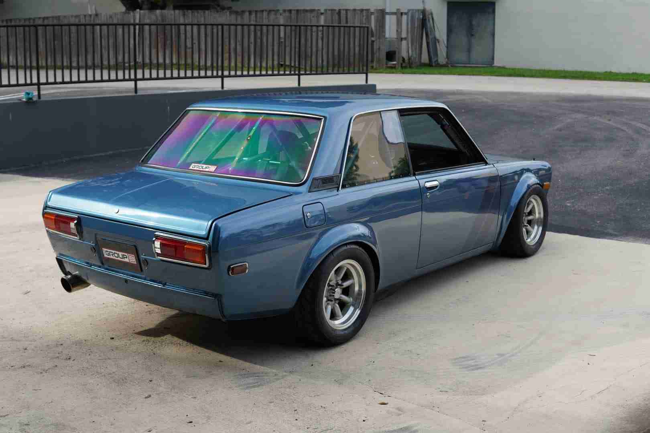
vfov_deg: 29.9
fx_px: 812
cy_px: 216
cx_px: 325
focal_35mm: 45
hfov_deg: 43.6
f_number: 4.5
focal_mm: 30
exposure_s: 1/200
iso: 100
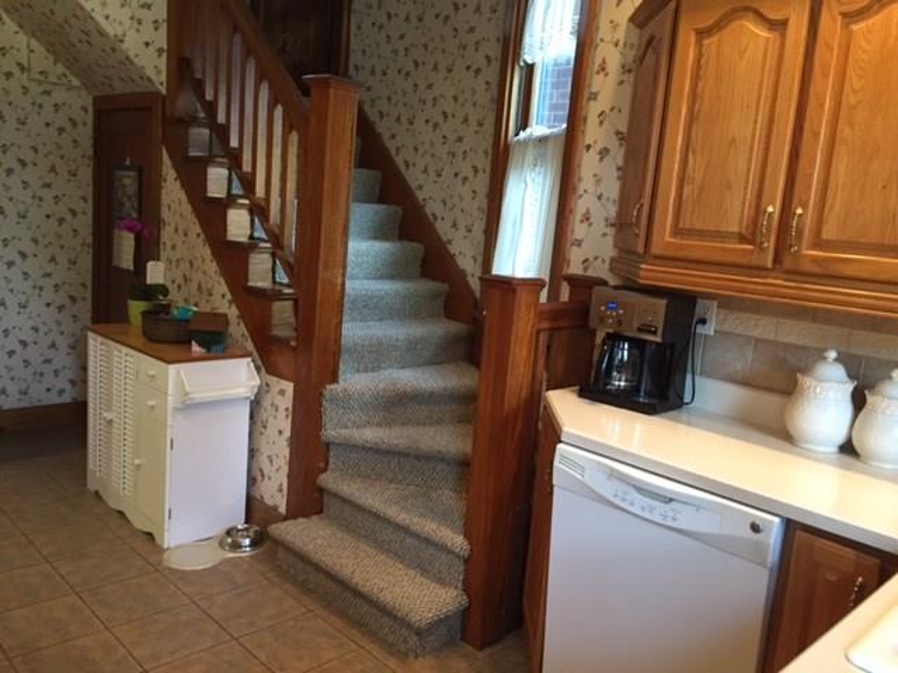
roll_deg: -6.7
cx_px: 449
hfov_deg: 61.7
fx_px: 752
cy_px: 336
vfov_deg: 48.2
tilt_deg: -7.7
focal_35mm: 29
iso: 160
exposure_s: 1/30
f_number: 2.2
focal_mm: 4.15
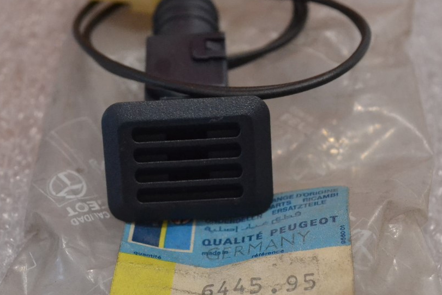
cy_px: 144
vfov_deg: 17.1
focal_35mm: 80
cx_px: 204
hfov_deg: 25.4
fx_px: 982
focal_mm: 32
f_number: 4.8
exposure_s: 1/40
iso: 3200
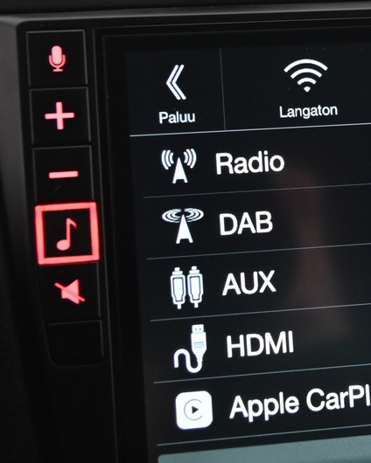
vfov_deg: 16.7
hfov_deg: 13.0
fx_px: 1578
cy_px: 155
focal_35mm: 115
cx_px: 460
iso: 2000
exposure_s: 1/20
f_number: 4
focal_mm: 40
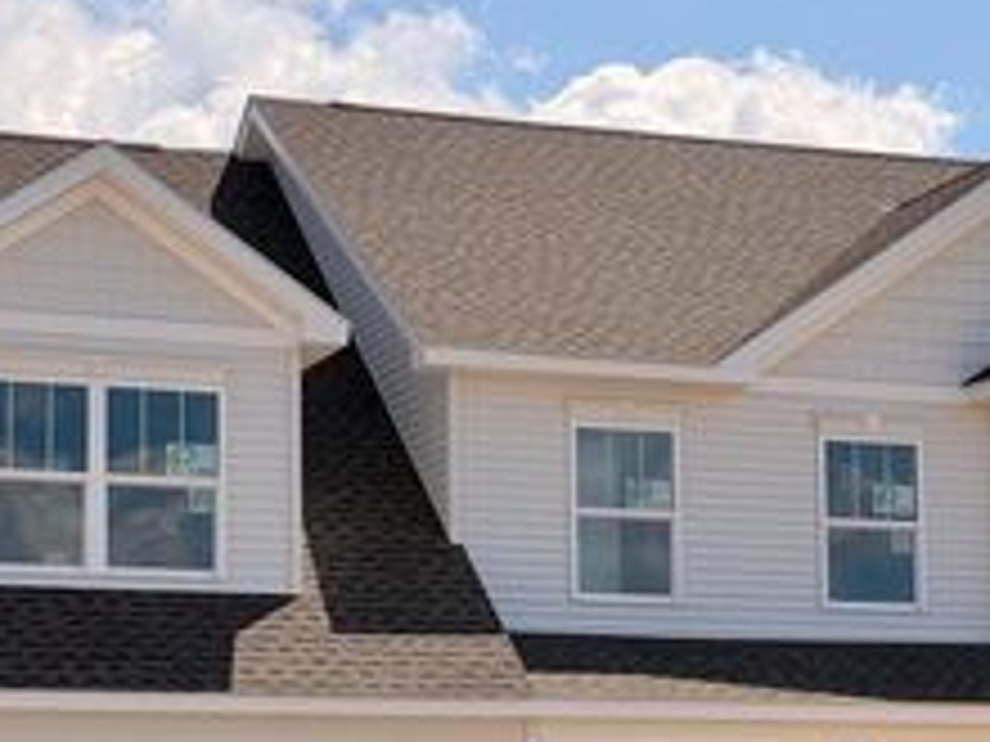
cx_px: 572
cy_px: 596
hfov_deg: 18.0
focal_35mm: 109
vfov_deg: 13.5
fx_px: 3117
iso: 64
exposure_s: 1/5587
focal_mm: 6.76
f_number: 1.78
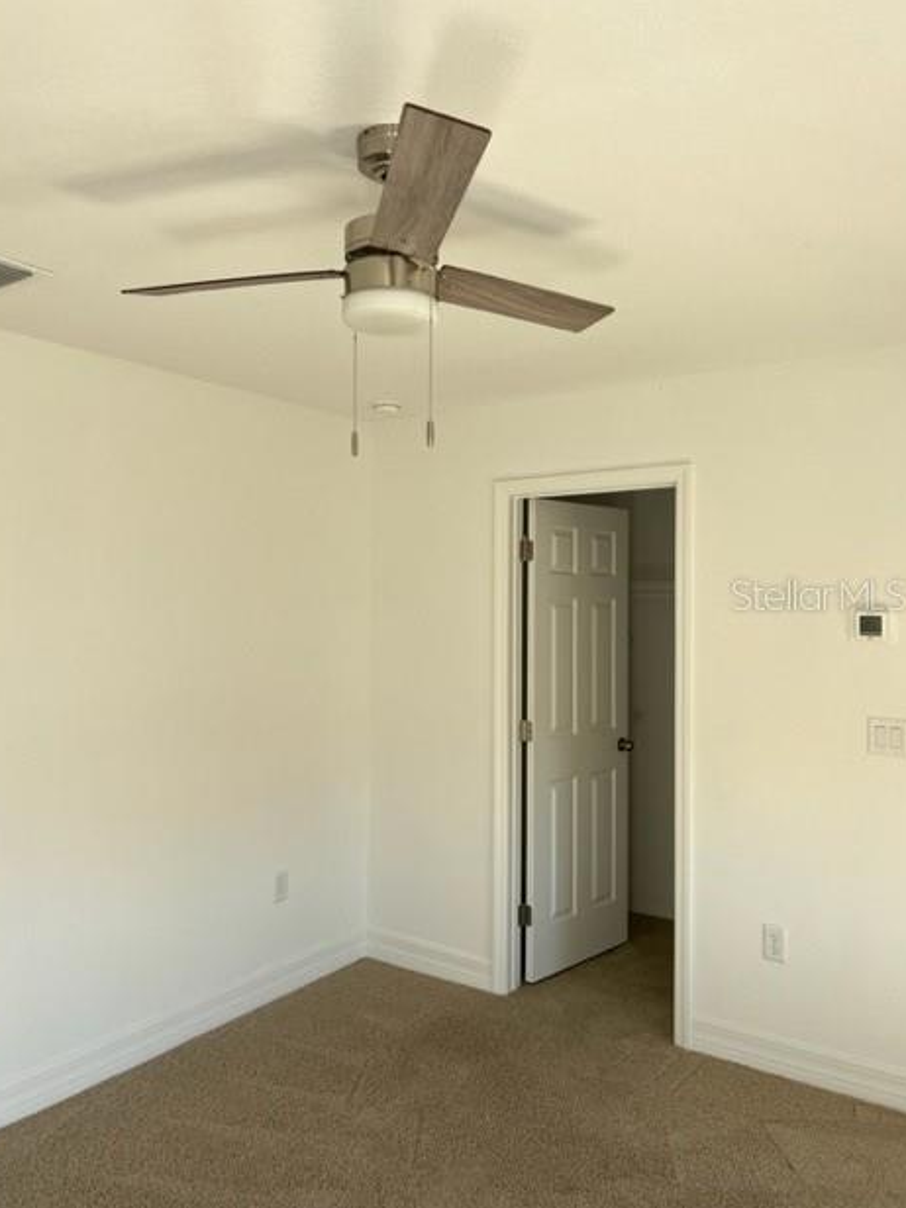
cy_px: 594
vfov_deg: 65.3
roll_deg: -1.4
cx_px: 445
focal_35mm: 27
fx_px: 942
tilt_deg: +2.6
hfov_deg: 51.4
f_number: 1.5
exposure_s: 1/120
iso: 50
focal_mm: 5.7
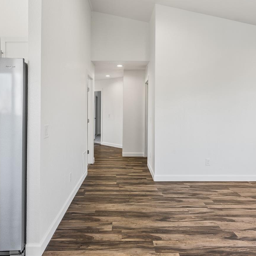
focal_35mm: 26
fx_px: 216
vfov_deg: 61.2
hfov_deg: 61.4
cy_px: 112
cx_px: 123
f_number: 8
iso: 200
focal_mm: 16.5
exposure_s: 1/4
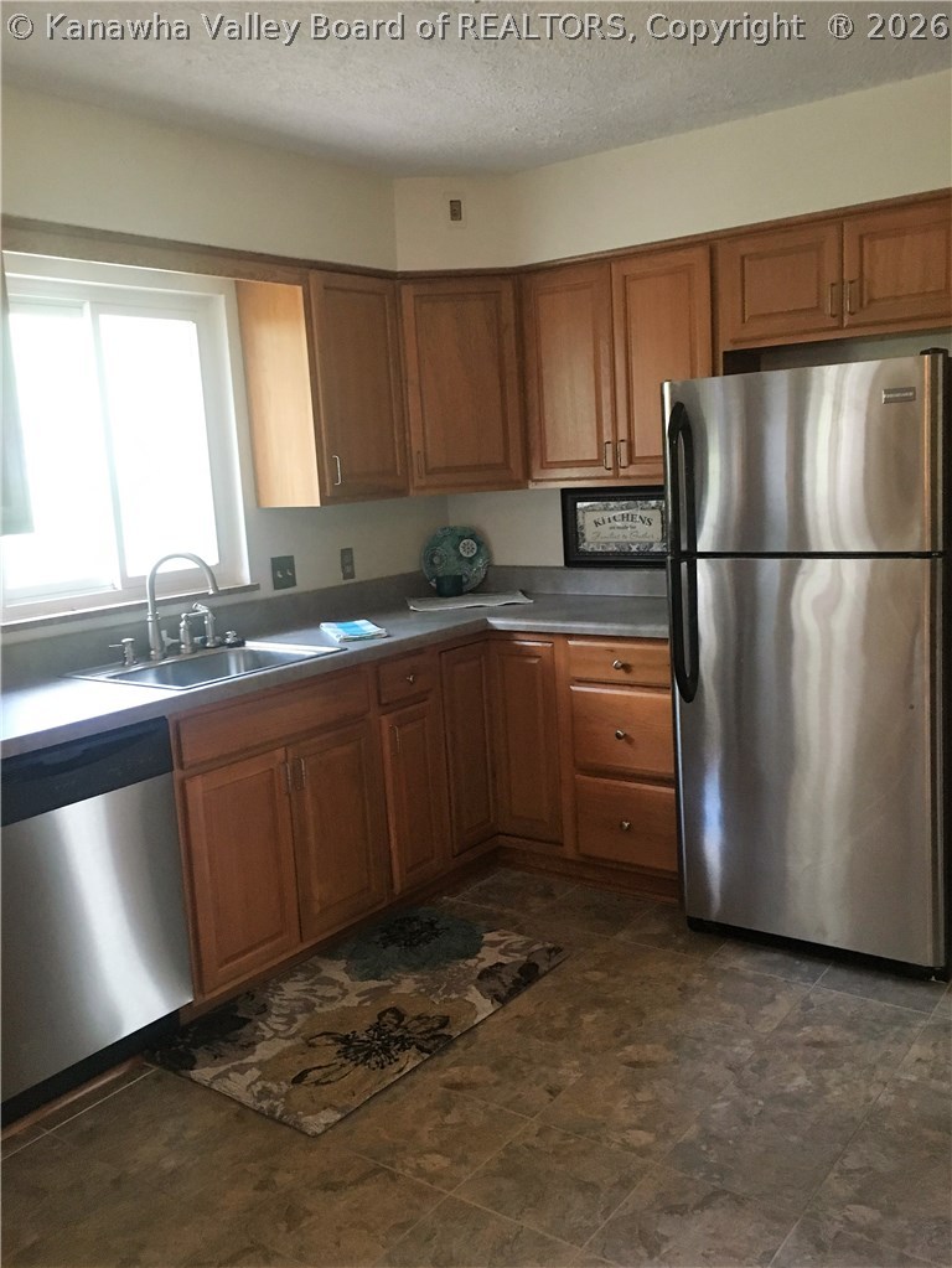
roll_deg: +1.2
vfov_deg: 61.6
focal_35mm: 29
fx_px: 1063
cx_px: 476
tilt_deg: -8.1
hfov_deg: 48.3
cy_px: 634
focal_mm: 4.15
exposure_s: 1/30
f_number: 2.2
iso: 200
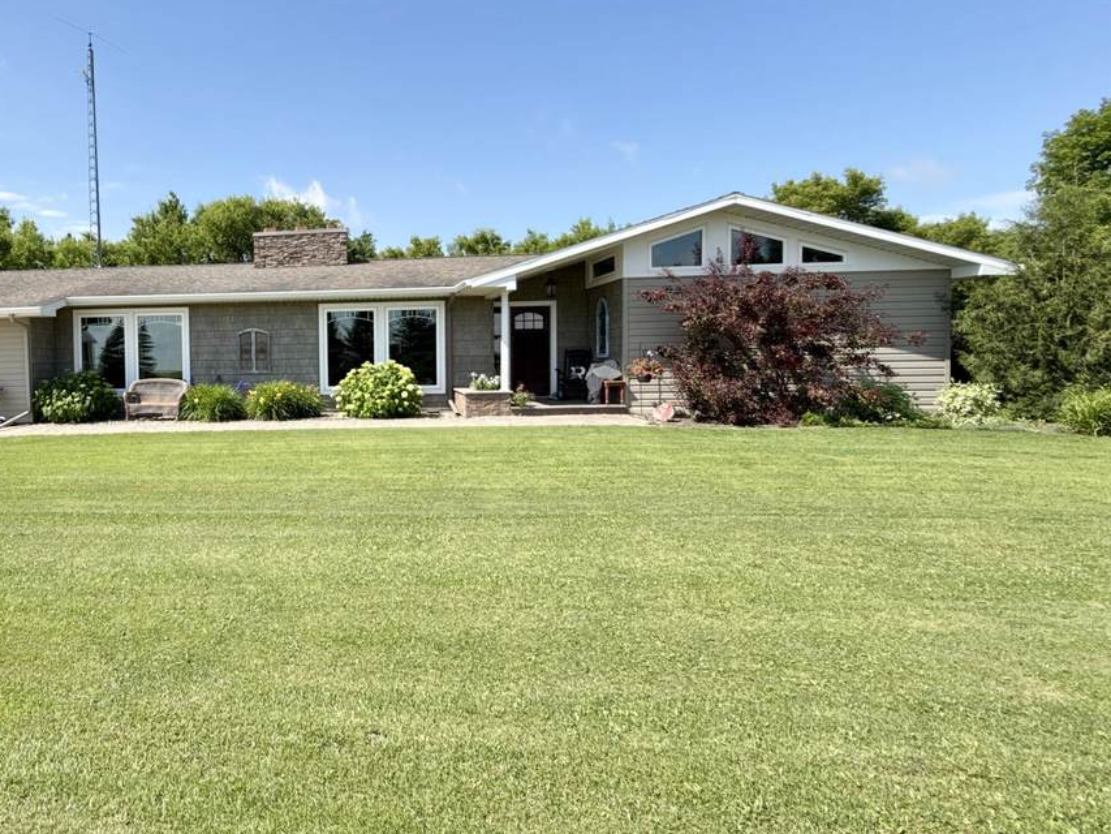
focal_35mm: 21
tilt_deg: -2.1
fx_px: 674
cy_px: 379
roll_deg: +0.6
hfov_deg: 74.1
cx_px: 297
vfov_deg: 63.3
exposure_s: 1/1613
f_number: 2.2
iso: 50
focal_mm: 2.22
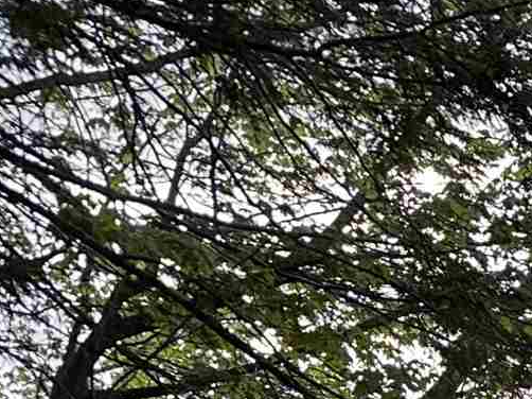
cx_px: 1417
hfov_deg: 10.7
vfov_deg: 8.6
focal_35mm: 147
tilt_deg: -6.4
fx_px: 2258
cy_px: 1148
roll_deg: -1.6
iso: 80
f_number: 1.78
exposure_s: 1/302
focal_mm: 6.86
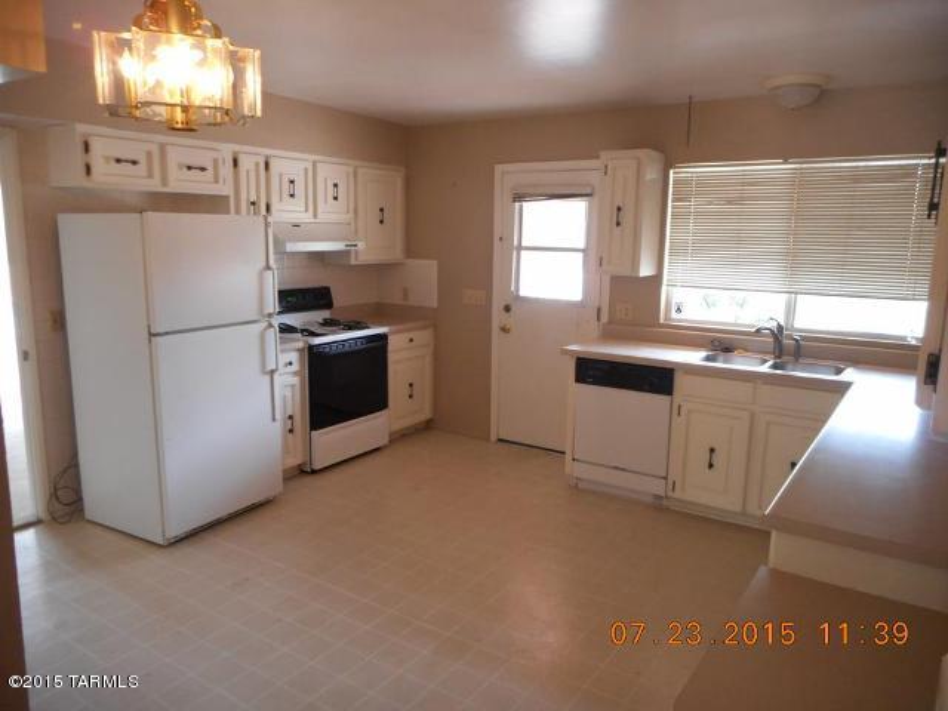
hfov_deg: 69.4
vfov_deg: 54.9
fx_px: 685
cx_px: 474
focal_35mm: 25
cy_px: 356
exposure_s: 1/30
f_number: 3.7
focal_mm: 4.5
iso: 320
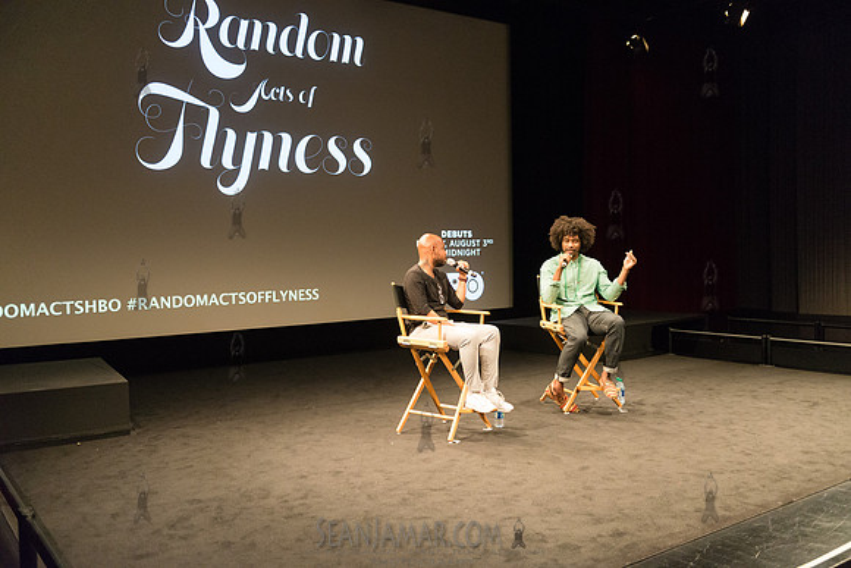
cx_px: 426
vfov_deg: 41.1
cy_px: 284
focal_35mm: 32
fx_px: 757
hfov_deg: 58.7
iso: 4000
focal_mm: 32
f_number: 2.8
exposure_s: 1/200
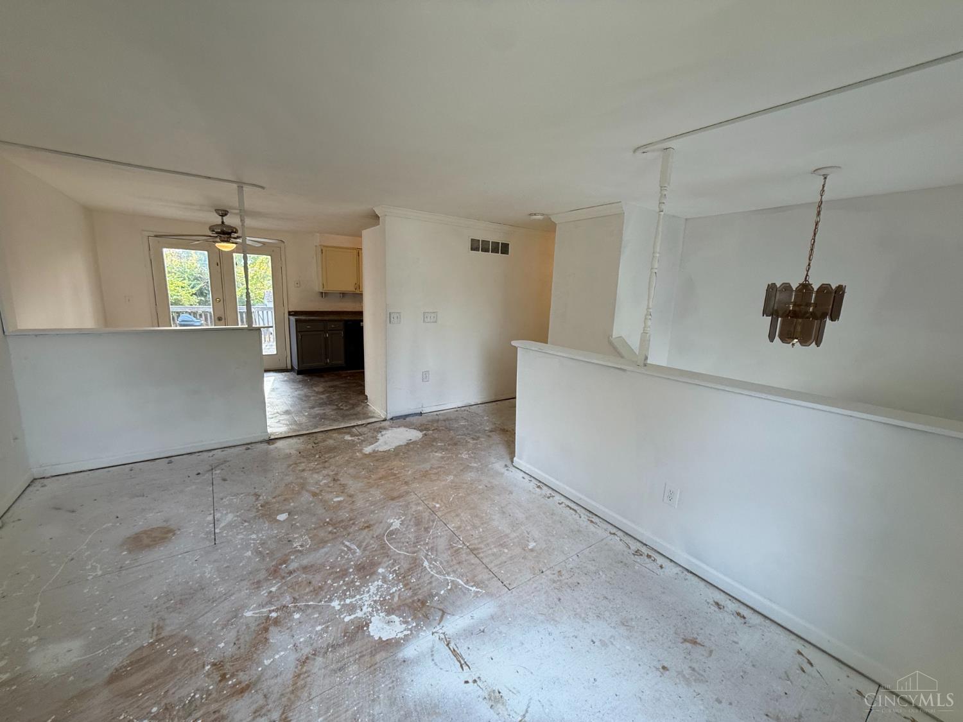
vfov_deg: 85.7
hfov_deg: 102.1
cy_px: 361
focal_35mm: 14
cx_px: 482
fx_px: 389
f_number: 2.2
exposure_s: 1/99
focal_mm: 2.22
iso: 125
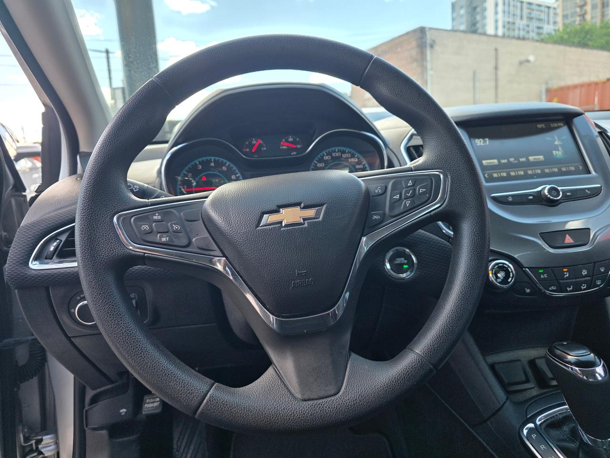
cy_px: 229
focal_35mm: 23
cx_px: 305
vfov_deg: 58.9
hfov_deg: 73.9
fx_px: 405
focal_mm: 6.3
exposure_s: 1/180
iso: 50
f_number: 1.7
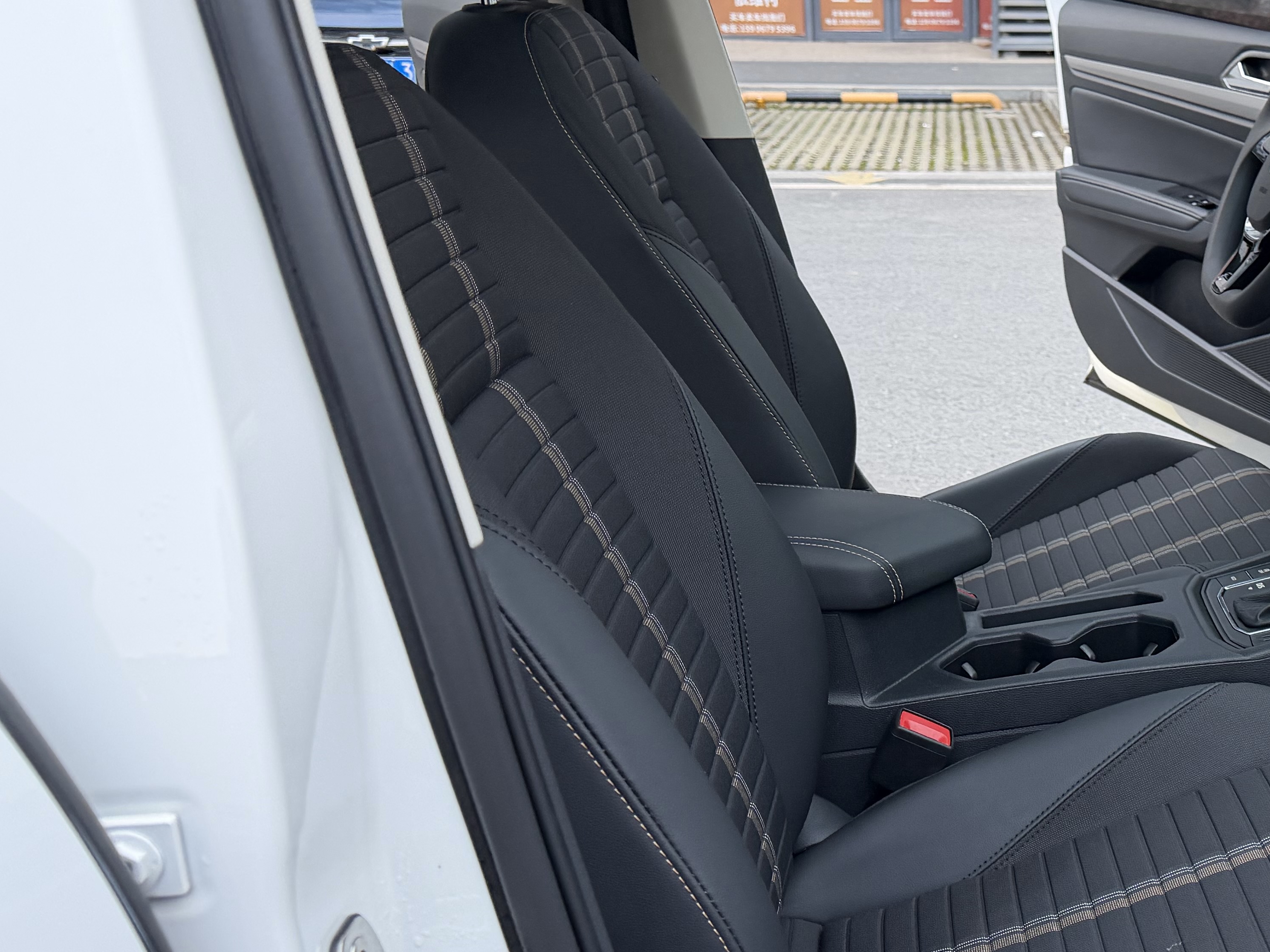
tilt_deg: -16.1
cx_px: 1080
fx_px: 1688
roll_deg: +0.6
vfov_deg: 31.5
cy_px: 462
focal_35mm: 46
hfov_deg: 39.0
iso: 200
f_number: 1.78
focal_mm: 6.76
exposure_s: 1/83
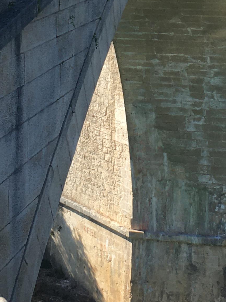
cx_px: 152
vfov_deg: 18.6
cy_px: -24
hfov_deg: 14.5
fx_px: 888
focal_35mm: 102
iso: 25
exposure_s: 1/754
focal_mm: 4.15
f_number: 2.2
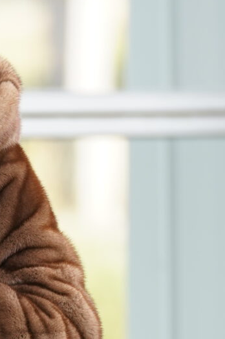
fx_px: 7678
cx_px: -265
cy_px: 463
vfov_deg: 2.5
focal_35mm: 818
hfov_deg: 1.7
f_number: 2.8
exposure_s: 1/250
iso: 250
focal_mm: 167
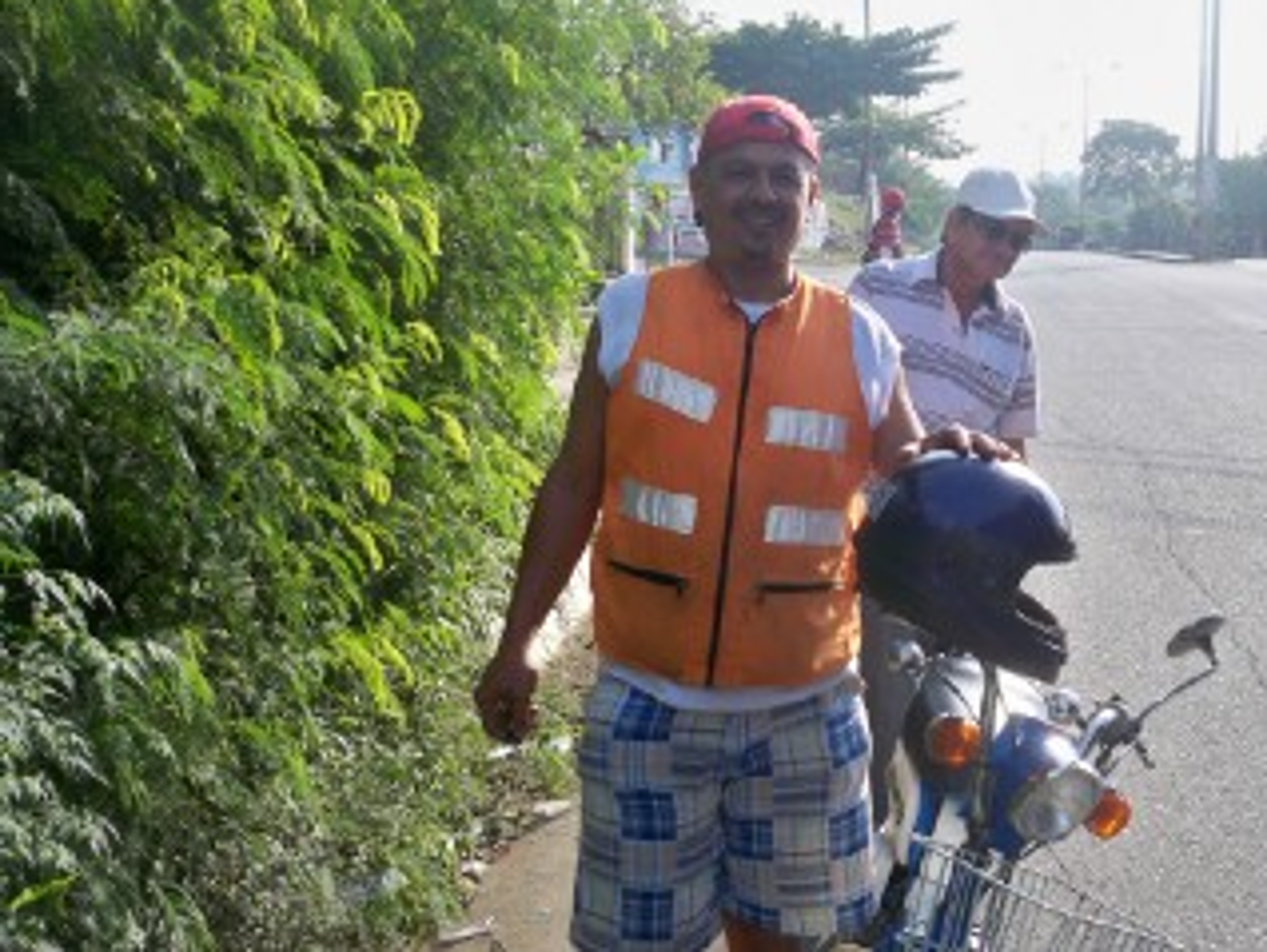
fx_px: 1612
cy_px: 358
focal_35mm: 44
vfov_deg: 32.8
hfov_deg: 42.7
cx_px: 773
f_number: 3.1
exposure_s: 1/500
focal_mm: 6.3
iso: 80
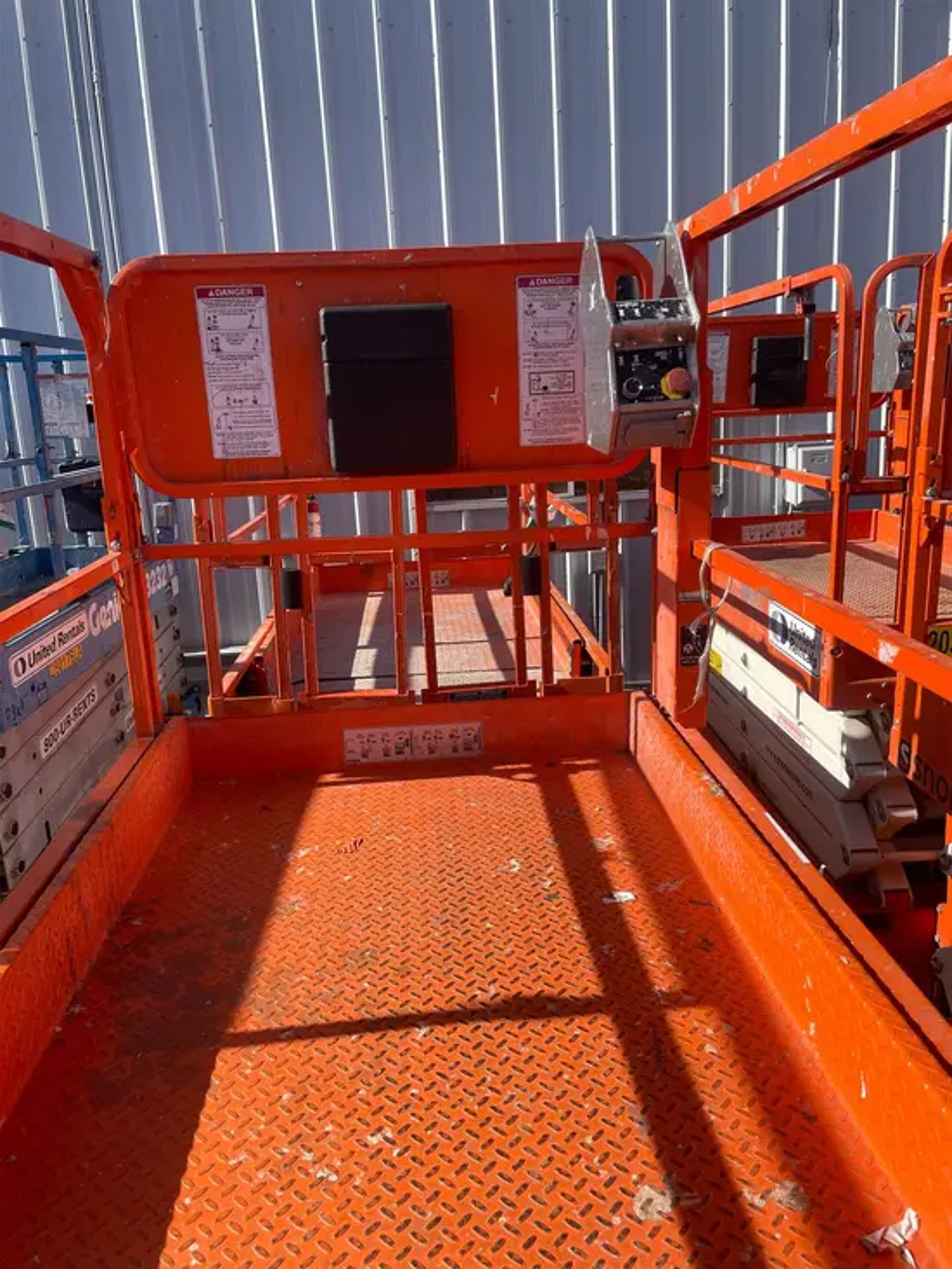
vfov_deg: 67.3
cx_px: 476
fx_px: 953
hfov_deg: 53.1
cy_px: 634
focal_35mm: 26
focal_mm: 4.2
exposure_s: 1/2174
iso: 32
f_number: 1.6
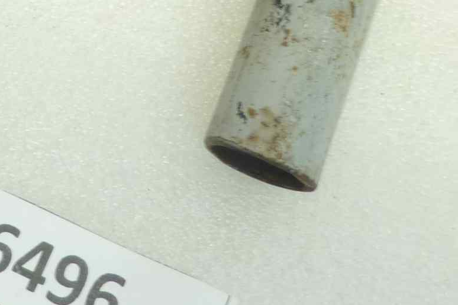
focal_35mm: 86
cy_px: -142
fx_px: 1094
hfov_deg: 23.4
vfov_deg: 14.8
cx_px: 117
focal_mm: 4.1
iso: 80
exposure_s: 1/15
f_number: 3.3
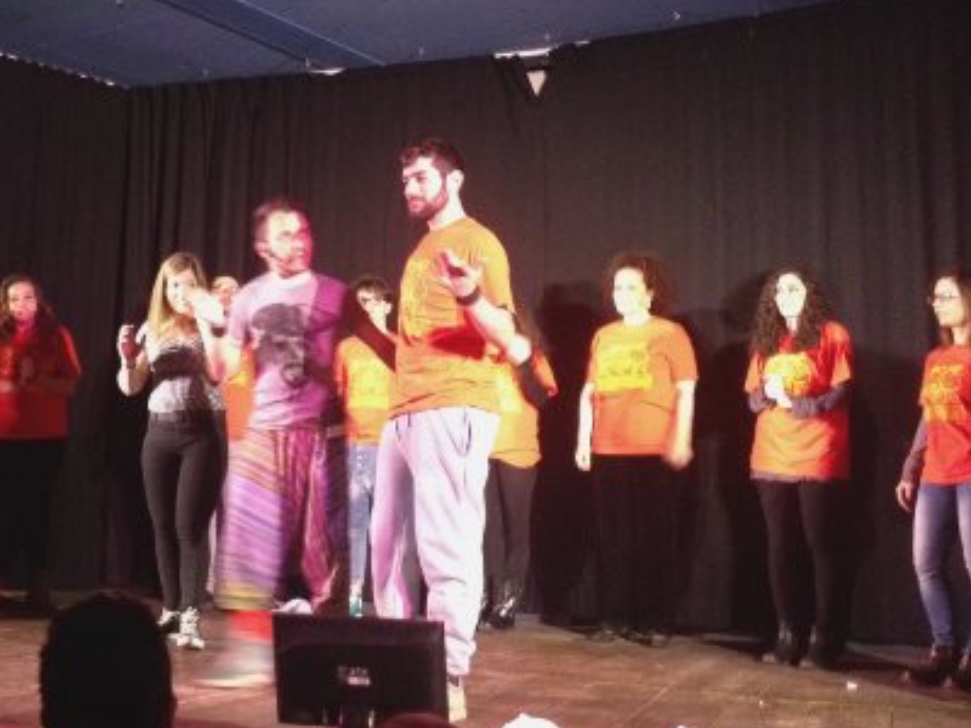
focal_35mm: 56
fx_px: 1571
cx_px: 311
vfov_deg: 26.0
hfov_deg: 34.0
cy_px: 257
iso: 640
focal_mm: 4.28
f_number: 2.4
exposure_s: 1/15
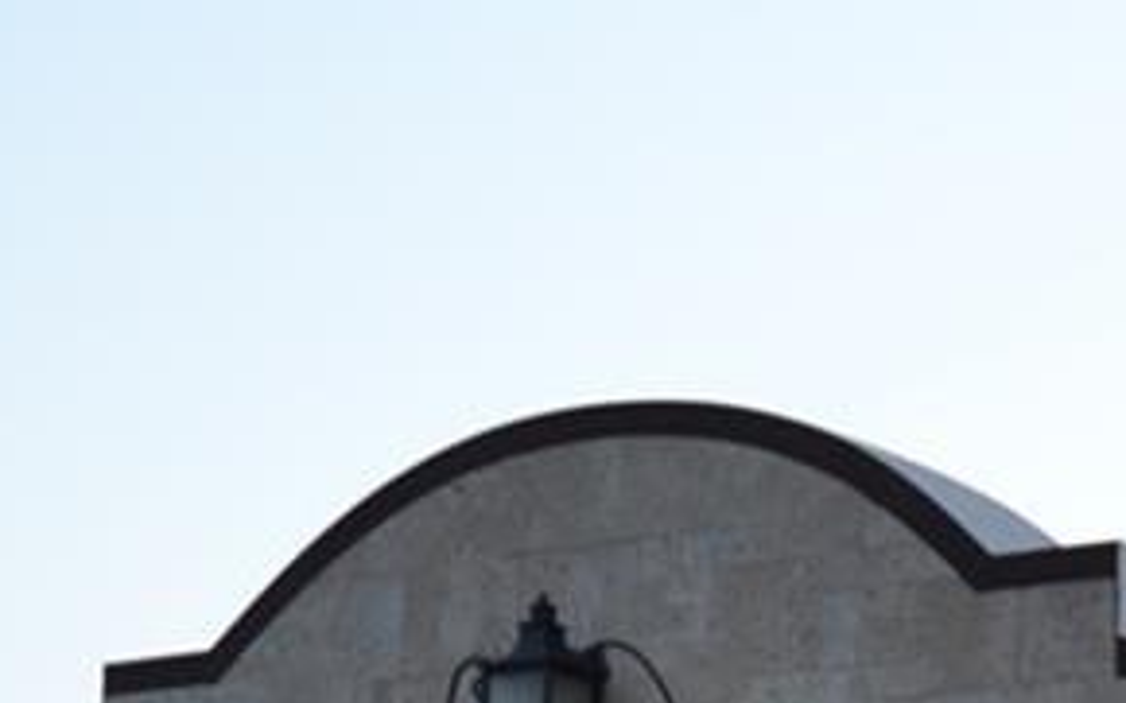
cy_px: 1666
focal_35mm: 219
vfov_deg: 5.8
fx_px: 6718
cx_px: 1879
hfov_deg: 9.2
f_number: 4
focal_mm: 26
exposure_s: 1/125
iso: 110
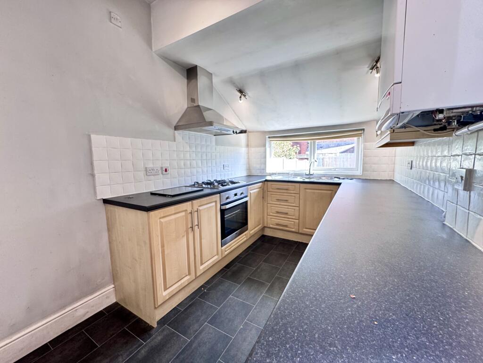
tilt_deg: -7.4
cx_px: 242
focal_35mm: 14
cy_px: 182
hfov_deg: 102.1
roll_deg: +1.1
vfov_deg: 85.7
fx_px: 195
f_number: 2.2
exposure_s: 1/50
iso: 250
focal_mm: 2.22
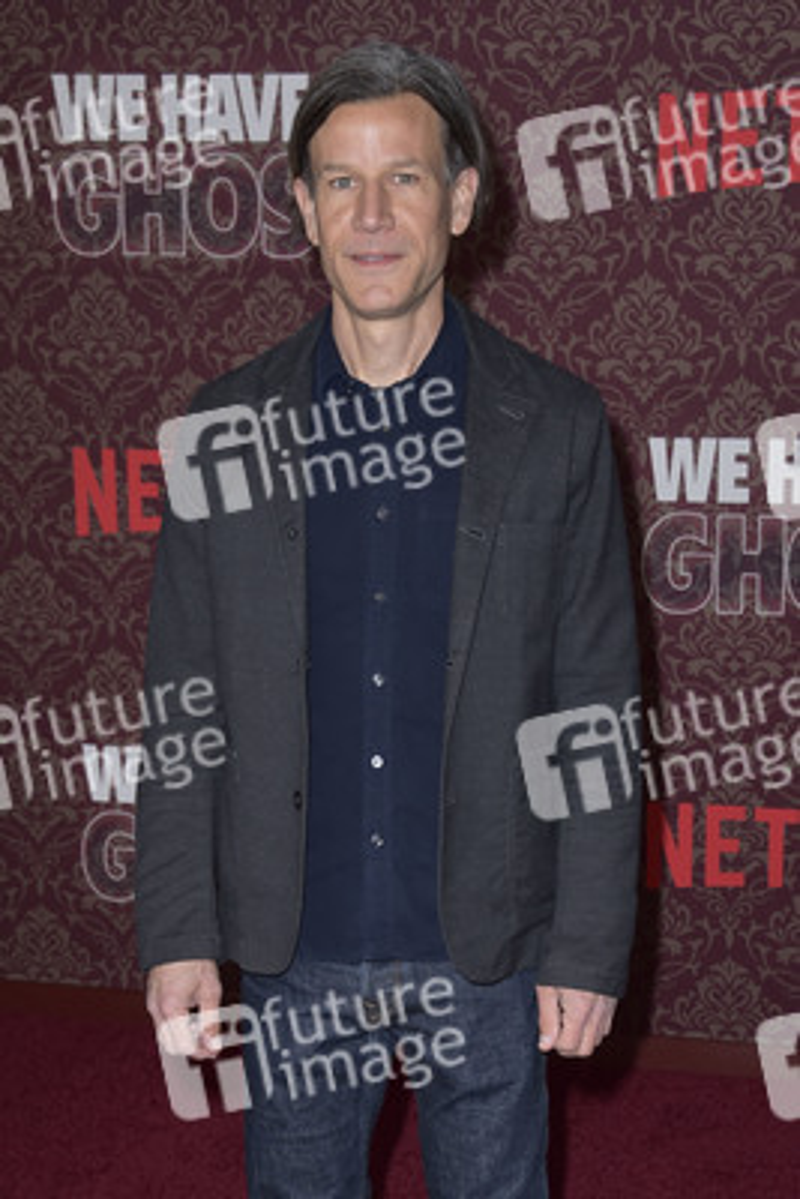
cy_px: 600
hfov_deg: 21.9
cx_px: 400
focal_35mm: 62
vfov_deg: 32.4
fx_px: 2065
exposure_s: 1/250
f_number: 6.3
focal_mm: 62
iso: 400
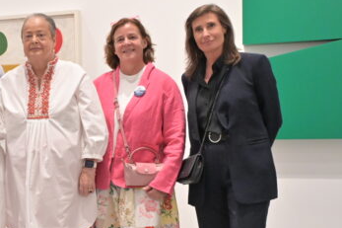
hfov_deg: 26.0
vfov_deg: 18.6
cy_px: 153
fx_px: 693
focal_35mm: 73
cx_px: -16
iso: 3200
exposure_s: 1/80
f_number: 5.6
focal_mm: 33
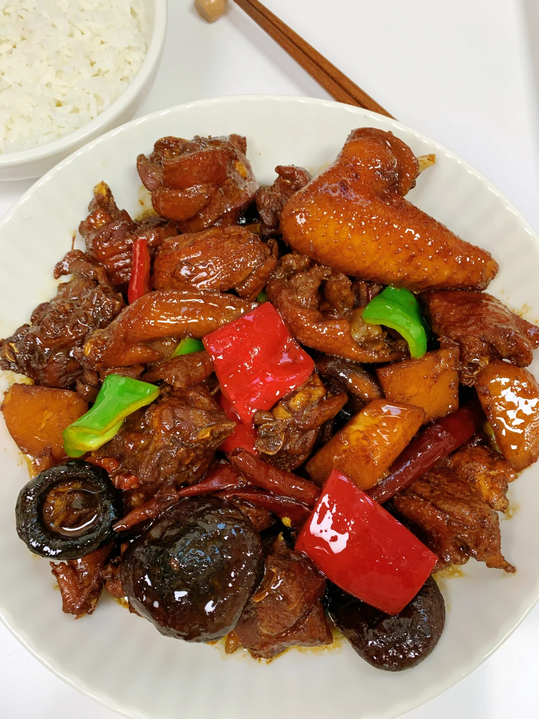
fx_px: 540
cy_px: 360
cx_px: 270
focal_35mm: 26
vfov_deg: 67.3
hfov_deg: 53.1
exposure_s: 1/61
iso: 100
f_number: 1.8
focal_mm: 4.25
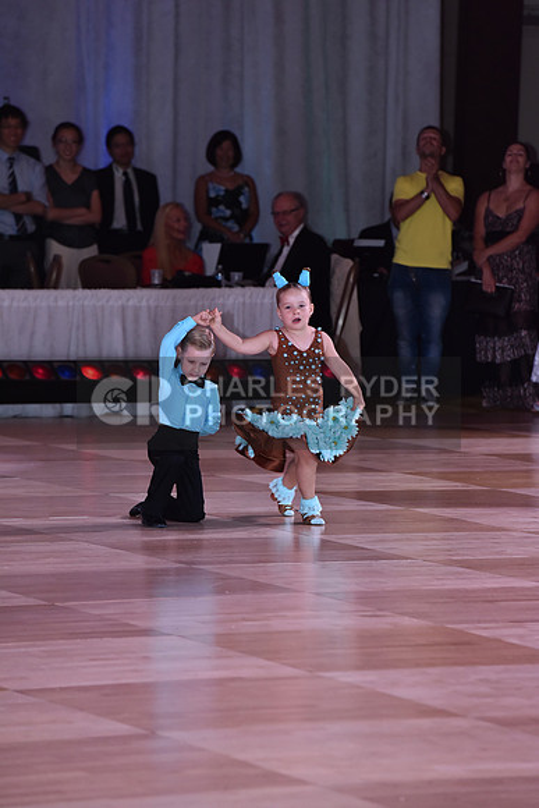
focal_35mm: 200
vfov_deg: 10.3
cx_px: 270
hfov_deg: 6.9
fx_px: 4489
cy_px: 404
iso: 1600
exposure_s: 1/250
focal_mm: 200
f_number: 5.6
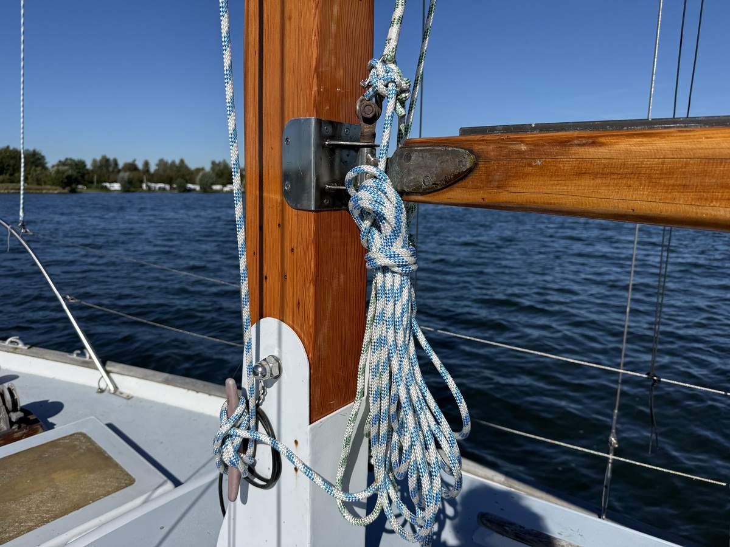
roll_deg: -1.4
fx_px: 506
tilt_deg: -8.5
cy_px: 274
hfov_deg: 71.6
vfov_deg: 56.8
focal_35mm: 24
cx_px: 365
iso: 80
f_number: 1.78
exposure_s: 1/8130
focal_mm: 6.76
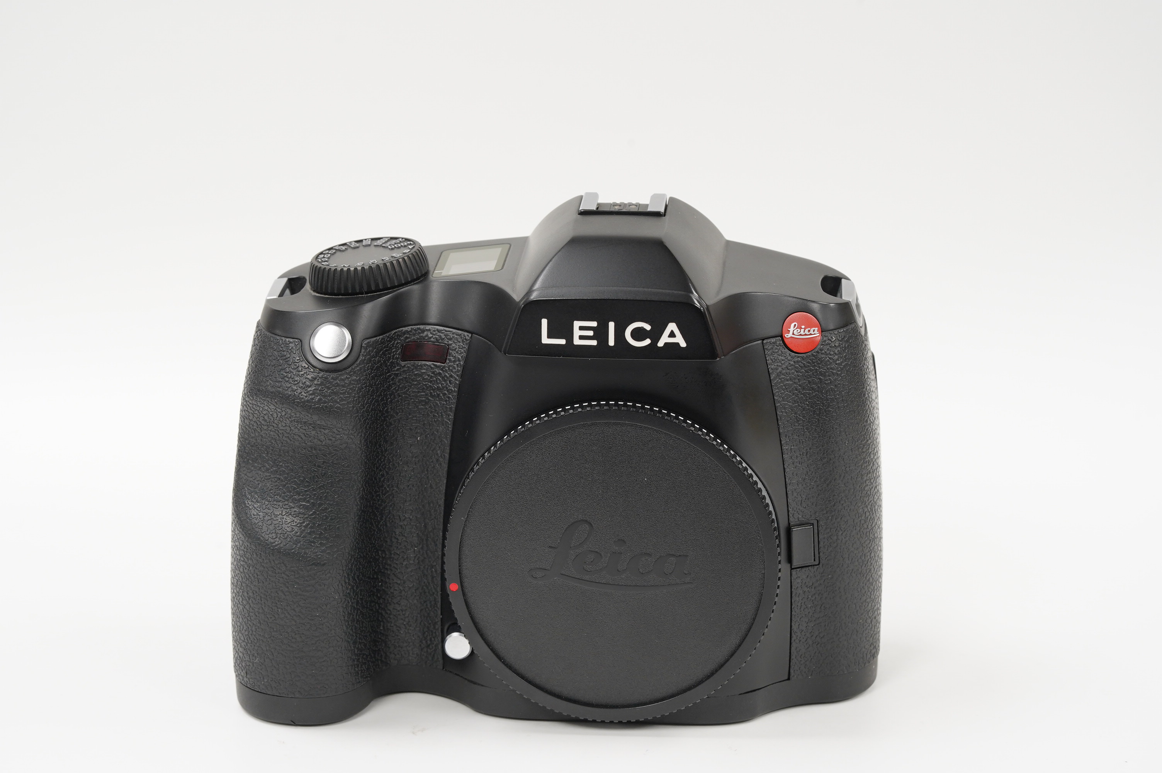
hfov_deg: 22.6
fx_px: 2902
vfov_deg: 15.2
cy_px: 386
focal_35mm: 90
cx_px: 581
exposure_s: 1/10
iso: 1000
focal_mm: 90
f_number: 11
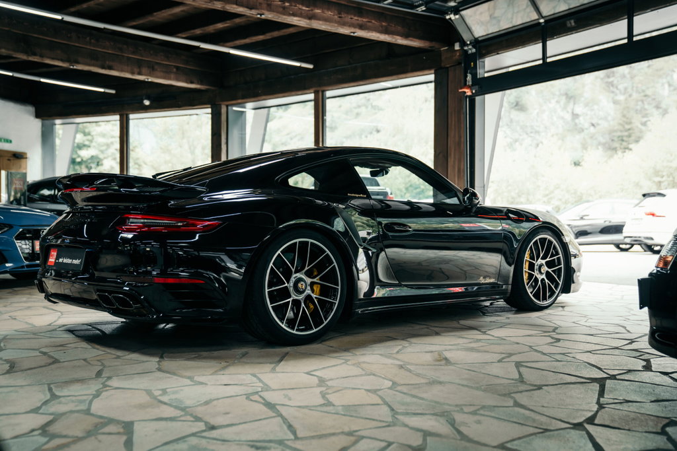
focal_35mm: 39
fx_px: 733
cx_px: 338
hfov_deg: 49.5
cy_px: 226
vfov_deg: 34.2
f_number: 2.8
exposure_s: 1/100
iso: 400
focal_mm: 39
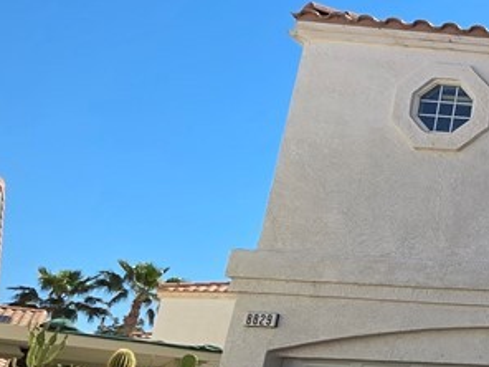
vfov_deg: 31.5
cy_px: 284
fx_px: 636
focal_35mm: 45
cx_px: 791
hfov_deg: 25.8
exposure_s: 1/1457
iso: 40
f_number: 1.9
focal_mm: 2.2
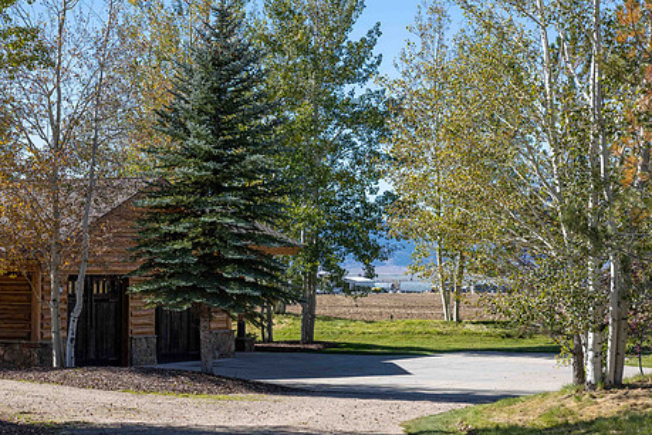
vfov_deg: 15.0
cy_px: 248
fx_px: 1648
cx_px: 243
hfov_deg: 22.3
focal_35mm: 91
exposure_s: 1/800
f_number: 8
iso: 400
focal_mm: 72
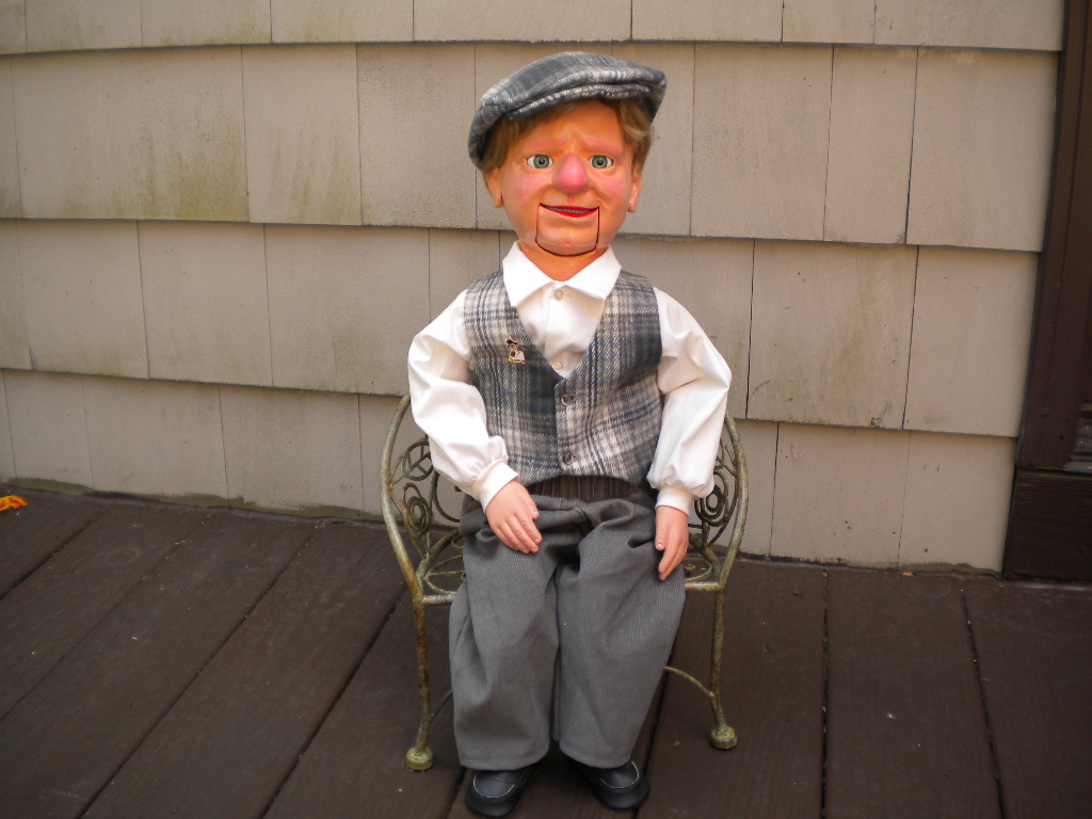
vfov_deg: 40.7
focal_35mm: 35
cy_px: 410
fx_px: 1104
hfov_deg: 52.6
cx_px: 546
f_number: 3.1
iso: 80
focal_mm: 6.3
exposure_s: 1/72.2
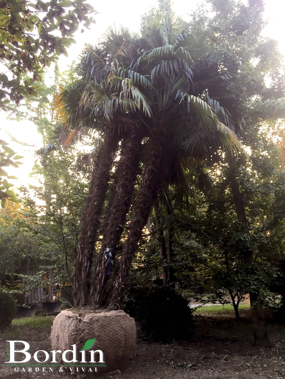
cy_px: 190
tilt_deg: +15.0
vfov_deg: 61.7
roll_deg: +1.6
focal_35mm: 29
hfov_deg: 48.2
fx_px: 318
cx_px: 142
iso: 40
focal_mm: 4.15
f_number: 2.2
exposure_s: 1/33
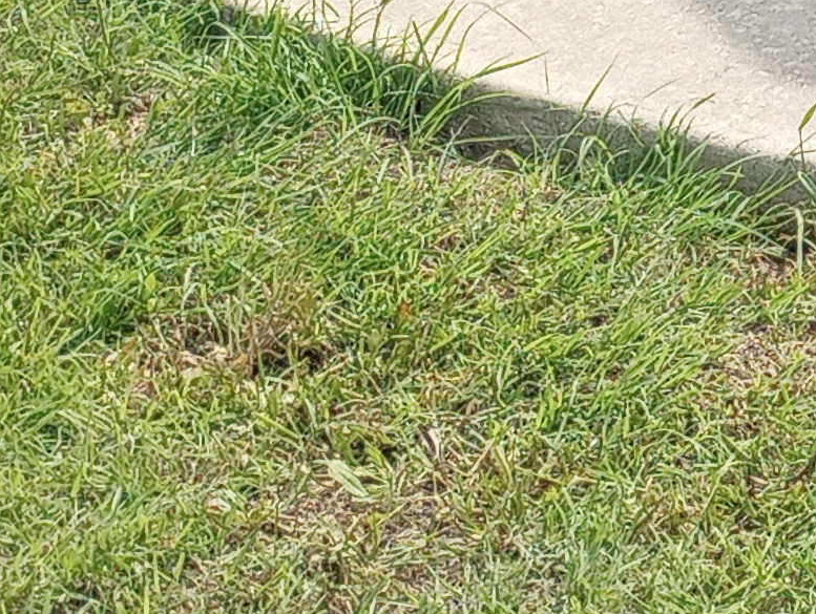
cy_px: -591
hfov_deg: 12.2
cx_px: 1511
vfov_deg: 9.5
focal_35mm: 147
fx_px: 3470
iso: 115
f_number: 1.8
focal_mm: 4.27
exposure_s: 1/449
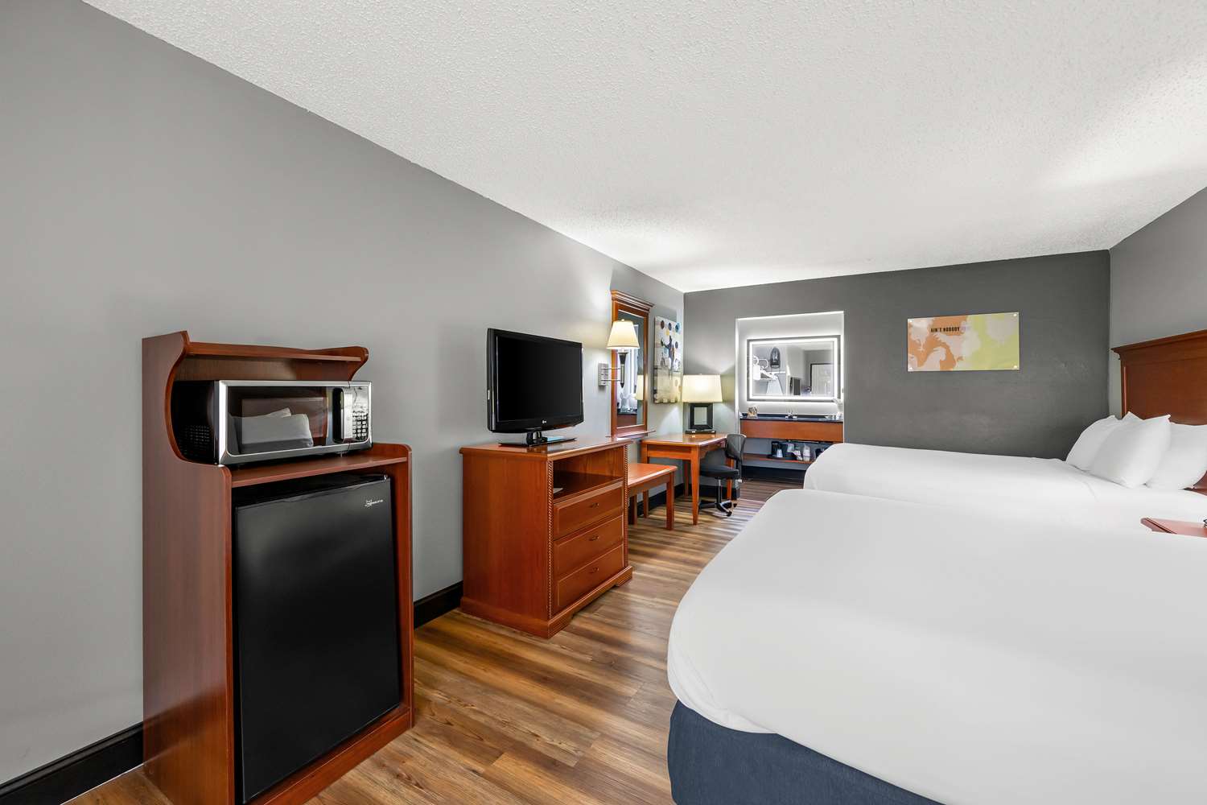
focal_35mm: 14
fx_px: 469
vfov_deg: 81.2
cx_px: 604
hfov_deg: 104.3
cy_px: 402
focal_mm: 14
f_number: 8
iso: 640
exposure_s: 1/1.25
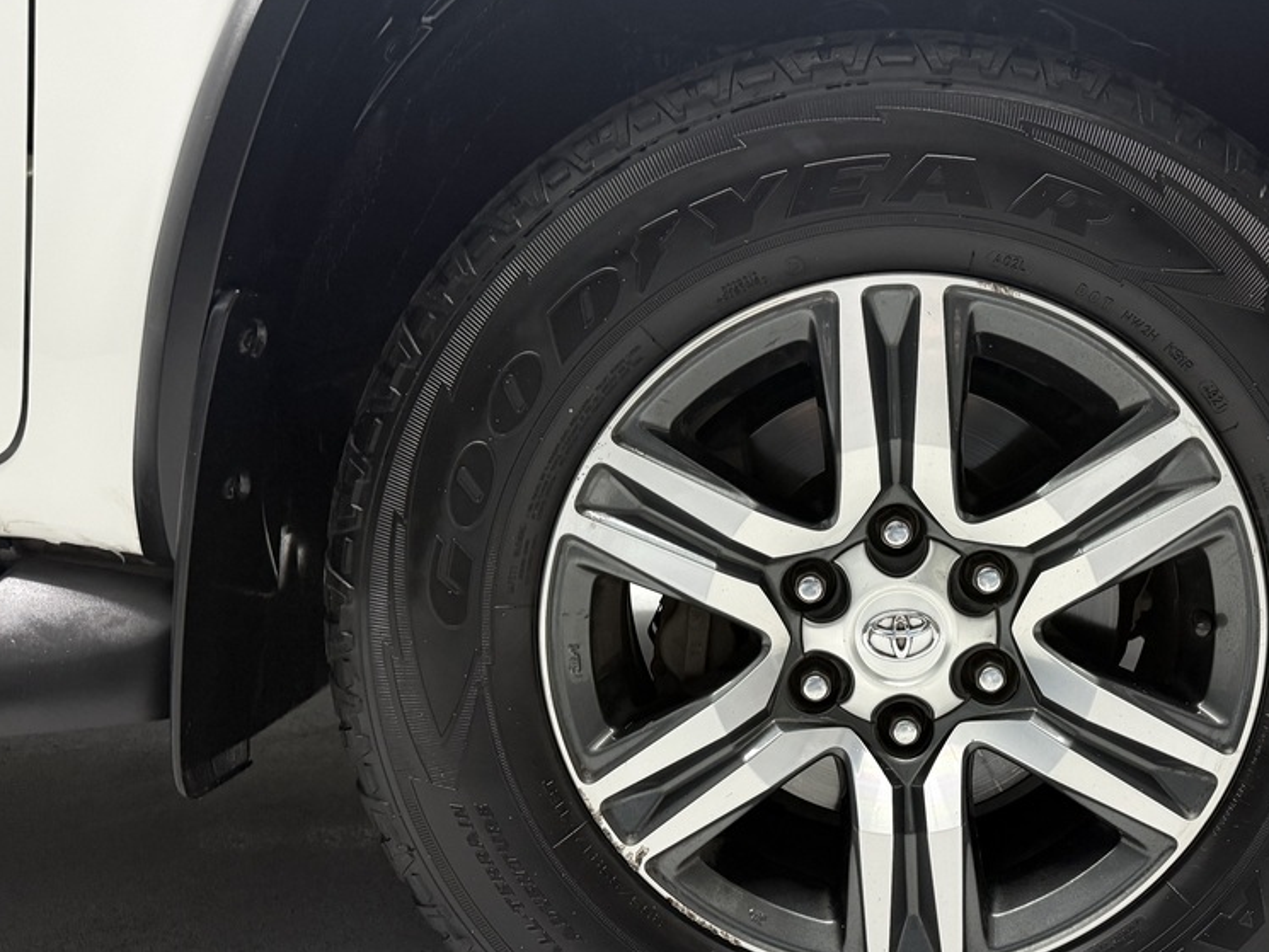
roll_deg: +0.9
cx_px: 857
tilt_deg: -11.3
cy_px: 576
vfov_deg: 42.7
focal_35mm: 33
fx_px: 1210
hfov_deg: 54.1
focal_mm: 6.76
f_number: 1.78
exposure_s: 1/50
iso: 320
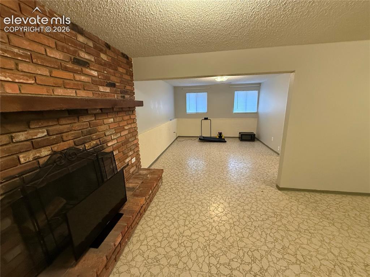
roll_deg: +1.4
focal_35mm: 14
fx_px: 150
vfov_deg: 85.6
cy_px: 138
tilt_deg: -10.1
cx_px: 185
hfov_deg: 102.1
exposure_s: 1/60
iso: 320
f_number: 2.2
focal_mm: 2.22
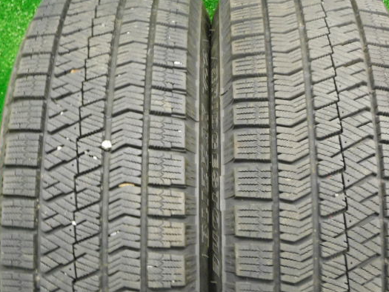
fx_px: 753
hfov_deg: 28.9
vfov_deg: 21.9
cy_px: 139
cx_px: 218
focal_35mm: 67
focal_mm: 9.9
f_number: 4
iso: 450
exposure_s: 1/8
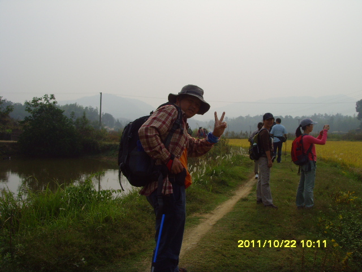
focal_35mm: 39
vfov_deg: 36.8
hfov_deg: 47.9
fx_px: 408
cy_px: 136
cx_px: 181
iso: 80
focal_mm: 6.6
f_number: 6.3
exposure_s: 1/750
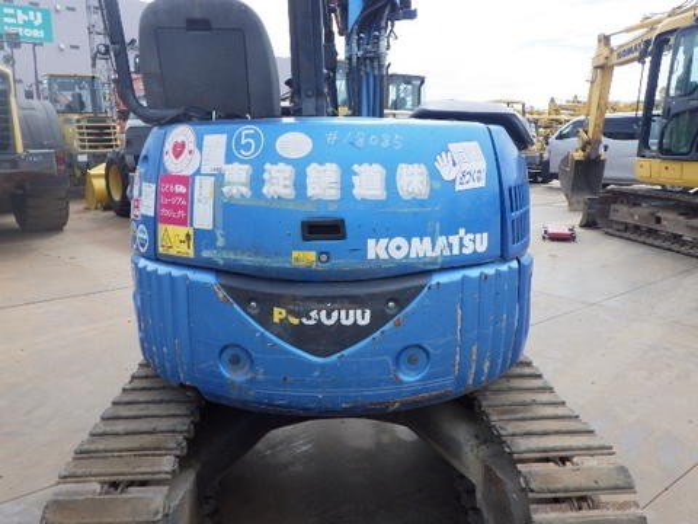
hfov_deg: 63.4
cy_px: 262
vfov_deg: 49.7
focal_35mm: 28
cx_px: 349
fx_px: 565
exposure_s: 1/1000
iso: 250
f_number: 4.2
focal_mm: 5
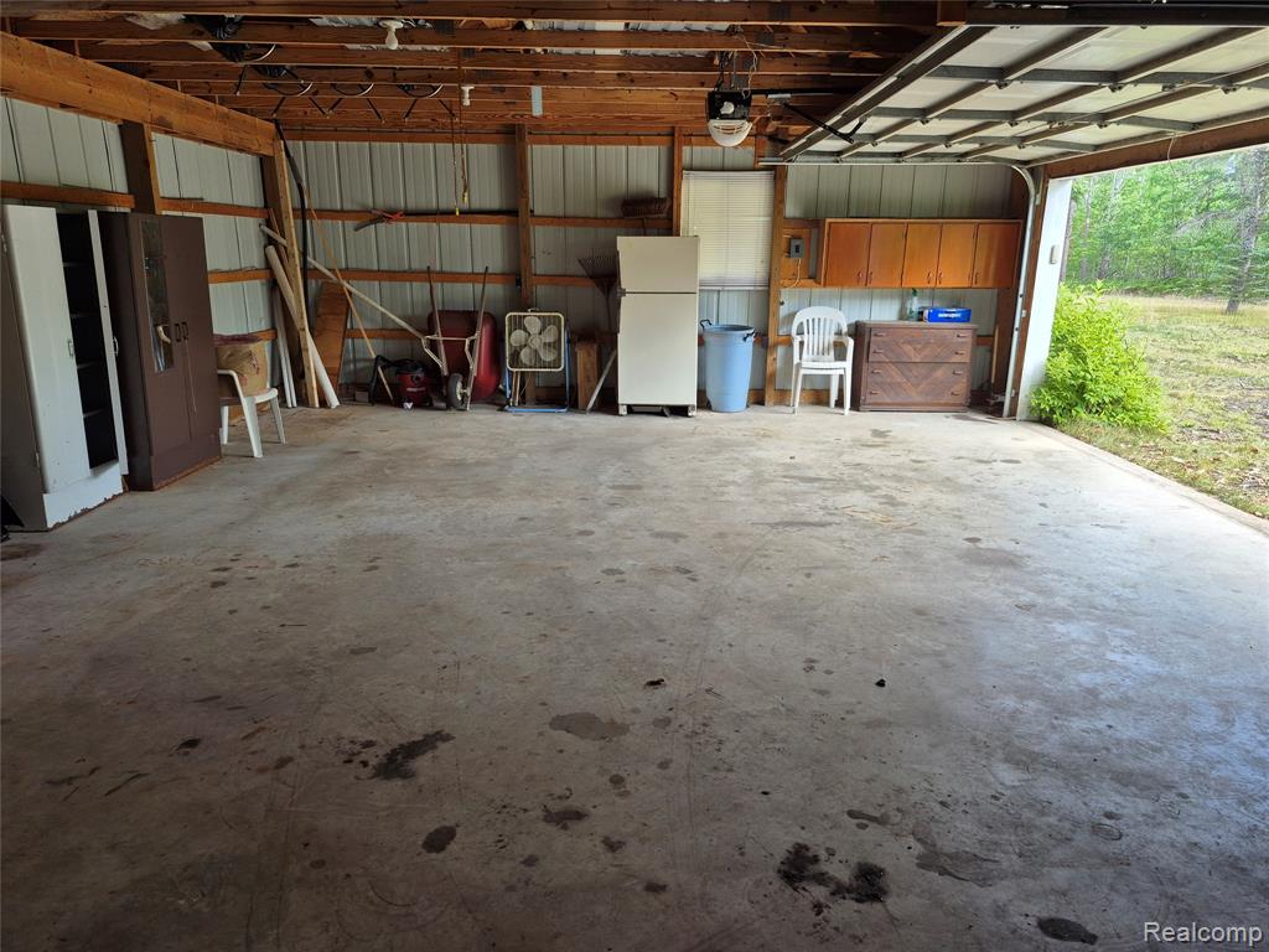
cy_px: 476
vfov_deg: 58.9
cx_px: 634
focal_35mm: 23
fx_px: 843
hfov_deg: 73.9
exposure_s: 1/180
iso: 50
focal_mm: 5.4
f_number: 1.8
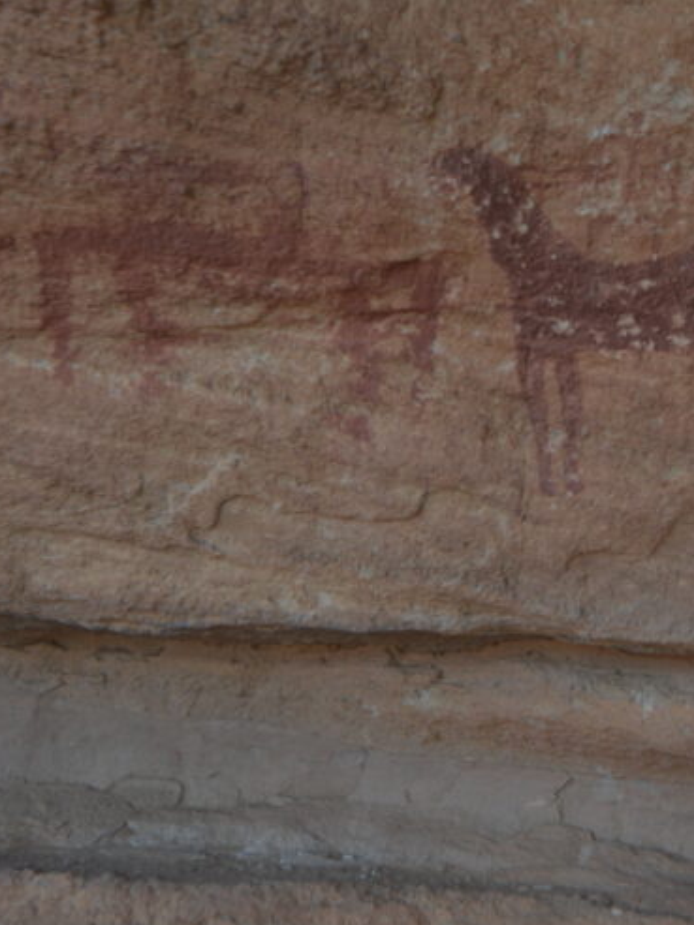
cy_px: 415
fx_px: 1390
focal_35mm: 52
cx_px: 581
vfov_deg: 36.8
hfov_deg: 27.3
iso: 500
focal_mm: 26
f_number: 5.6
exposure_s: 1/320
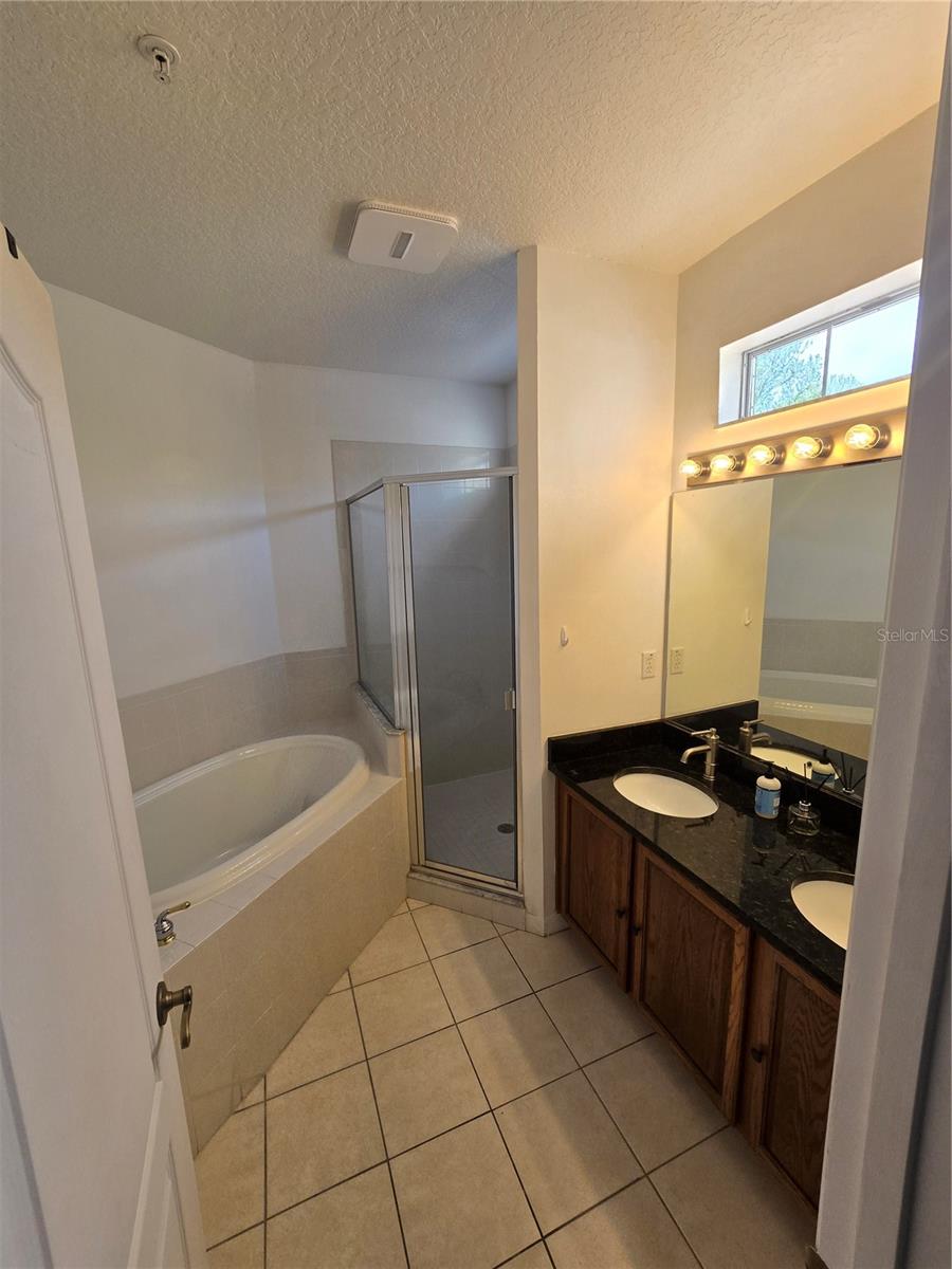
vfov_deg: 106.2
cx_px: 476
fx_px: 477
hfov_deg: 89.9
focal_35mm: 13
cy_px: 634
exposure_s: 1/227
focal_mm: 2.2
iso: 50
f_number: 2.2
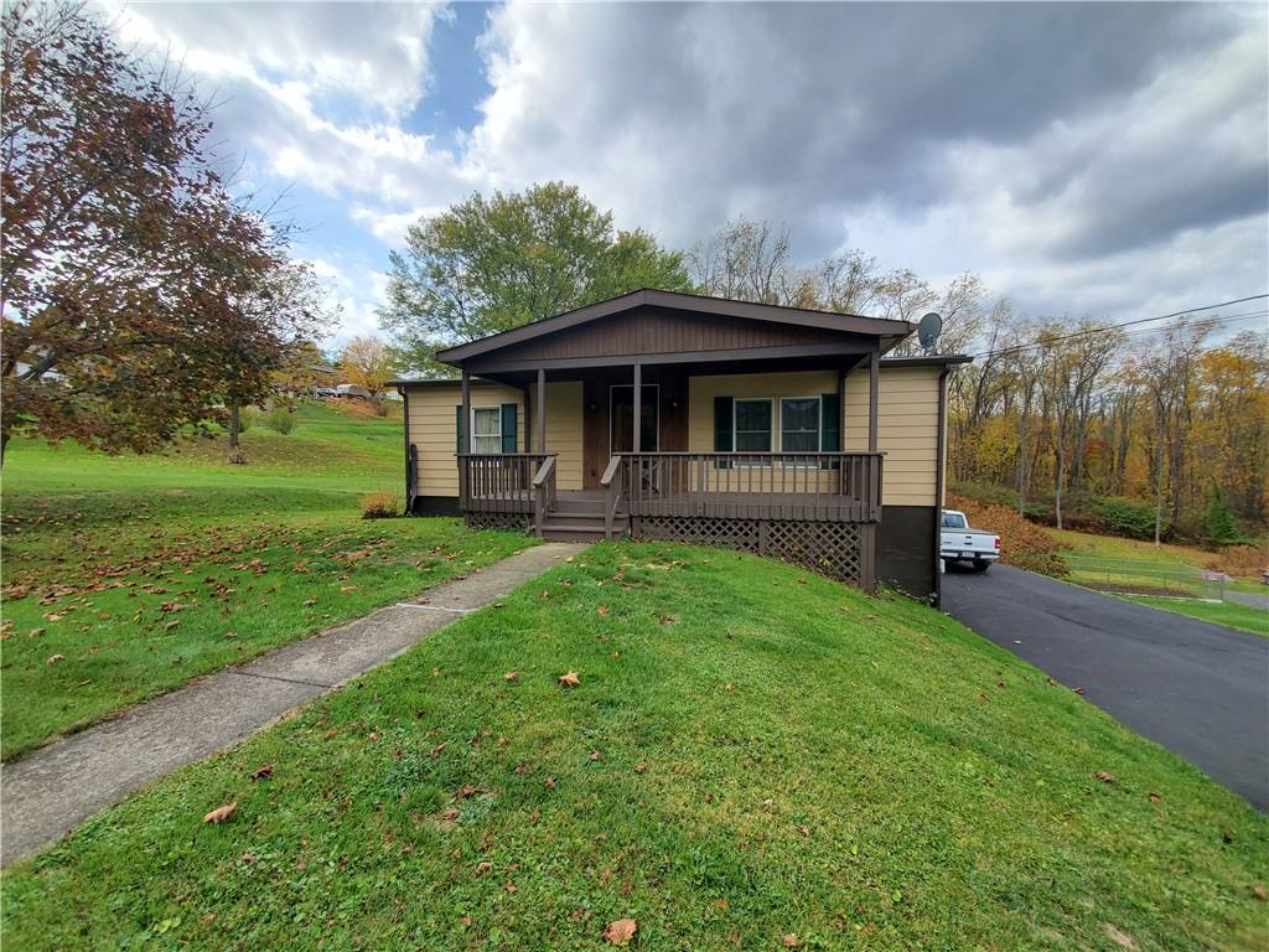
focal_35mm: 13
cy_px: 476
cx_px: 634
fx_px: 477
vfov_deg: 89.9
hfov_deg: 106.2
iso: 50
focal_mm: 1.8
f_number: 2.2
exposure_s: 1/720
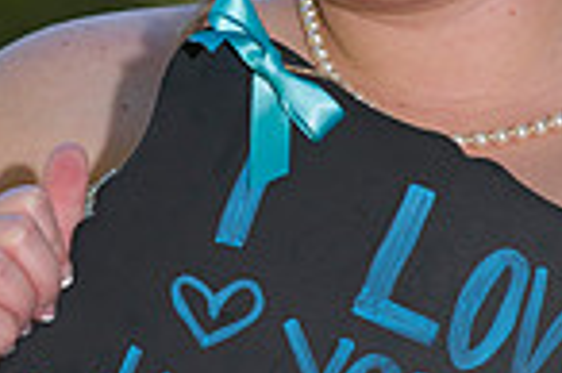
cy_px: 81
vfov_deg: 1.7
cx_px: 277
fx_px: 12350
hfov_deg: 2.6
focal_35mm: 792
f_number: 4
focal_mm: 200
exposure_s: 1/250
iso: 200
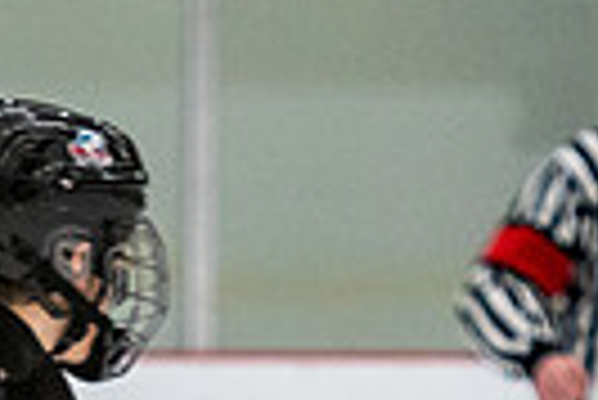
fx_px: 16213
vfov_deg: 1.4
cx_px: -3
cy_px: 696
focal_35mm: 975
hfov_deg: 2.1
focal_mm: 130
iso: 1600
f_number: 2.8
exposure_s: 1/640
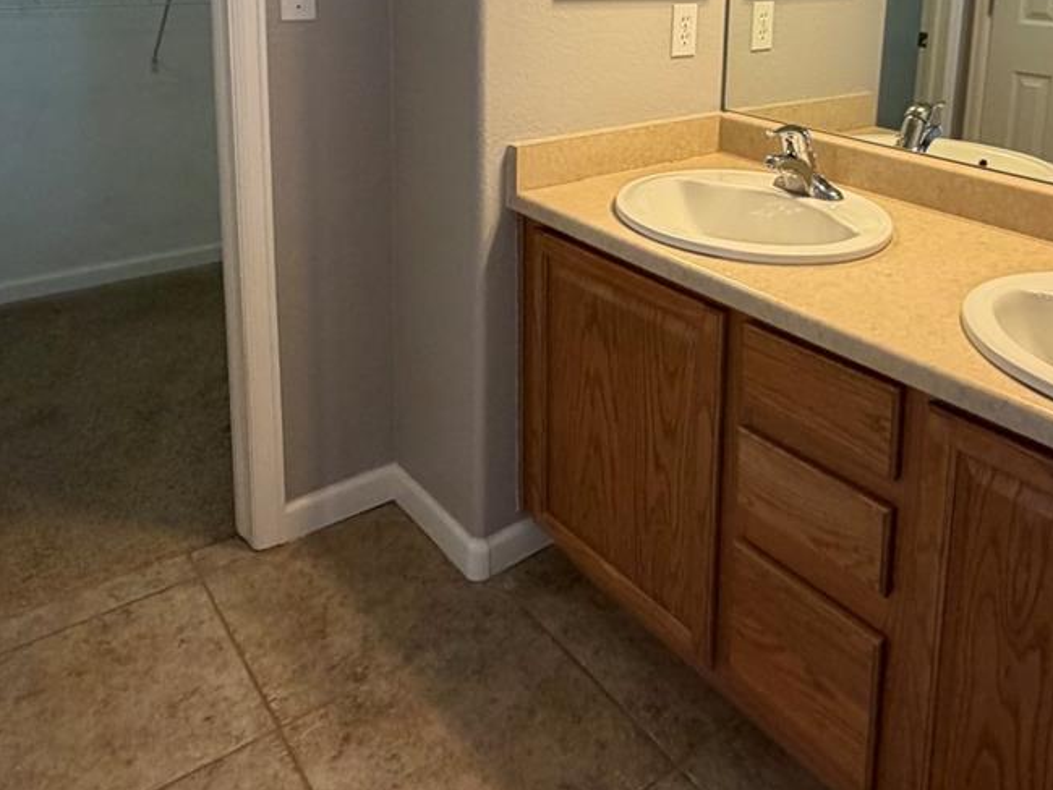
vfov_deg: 42.0
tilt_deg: -10.8
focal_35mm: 31
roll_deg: -1.7
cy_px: 89
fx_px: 943
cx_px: 671
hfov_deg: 57.5
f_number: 2.2
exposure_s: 1/60
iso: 160
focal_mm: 2.22
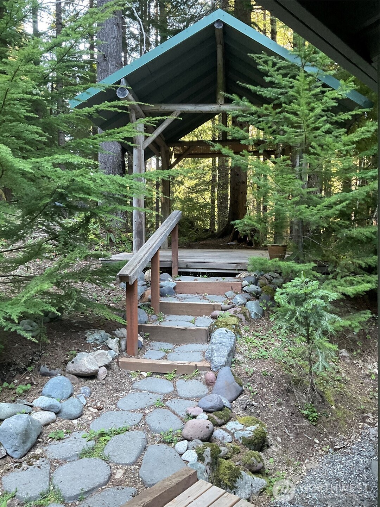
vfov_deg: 61.7
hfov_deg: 48.2
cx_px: 190
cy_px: 254
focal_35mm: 29
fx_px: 424
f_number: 1.8
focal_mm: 3
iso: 125
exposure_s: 1/60
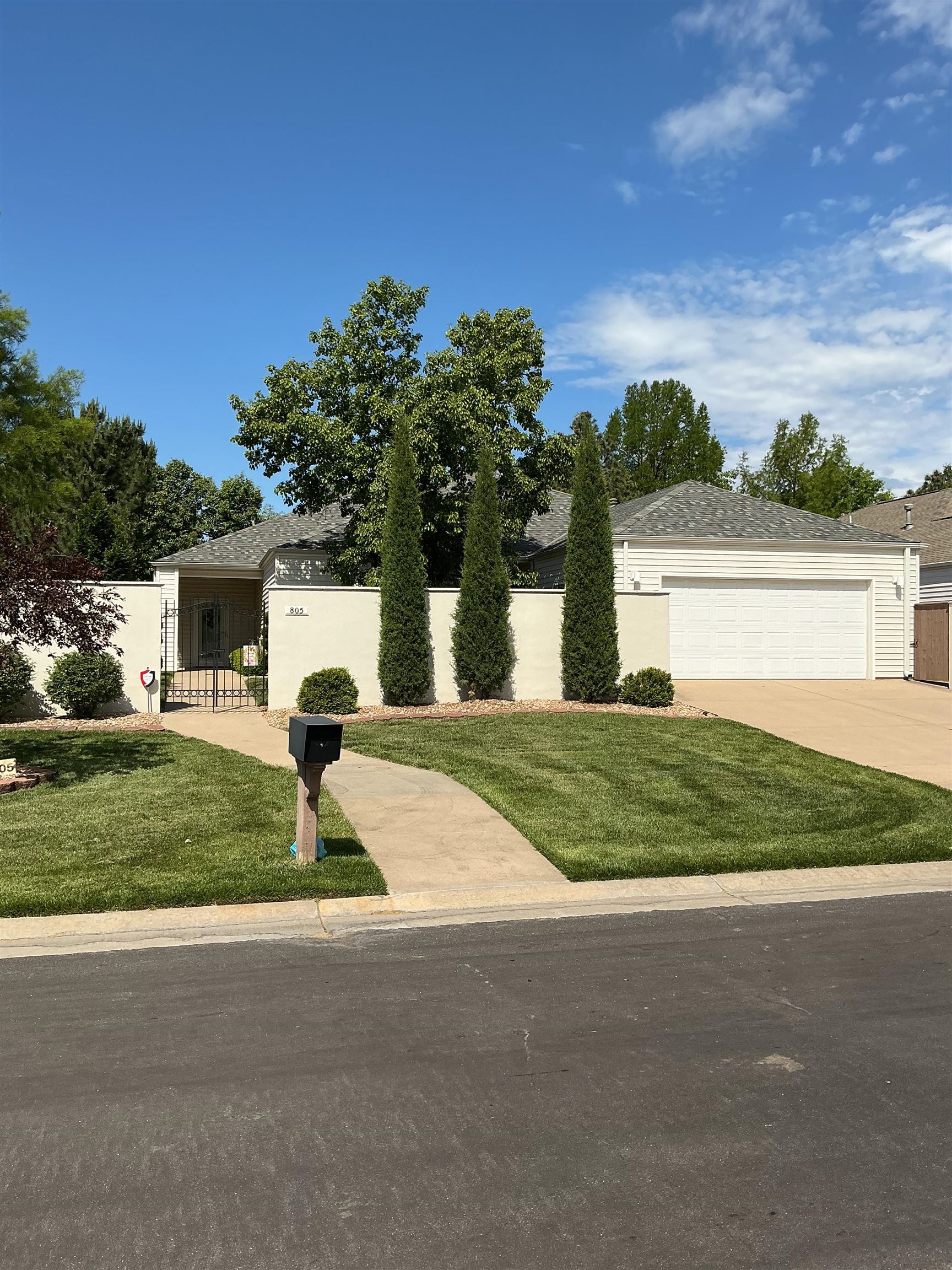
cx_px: 476
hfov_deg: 48.2
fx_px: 1063
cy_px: 635
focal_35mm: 29
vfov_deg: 61.7
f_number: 1.8
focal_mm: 3
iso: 25
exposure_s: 1/2667
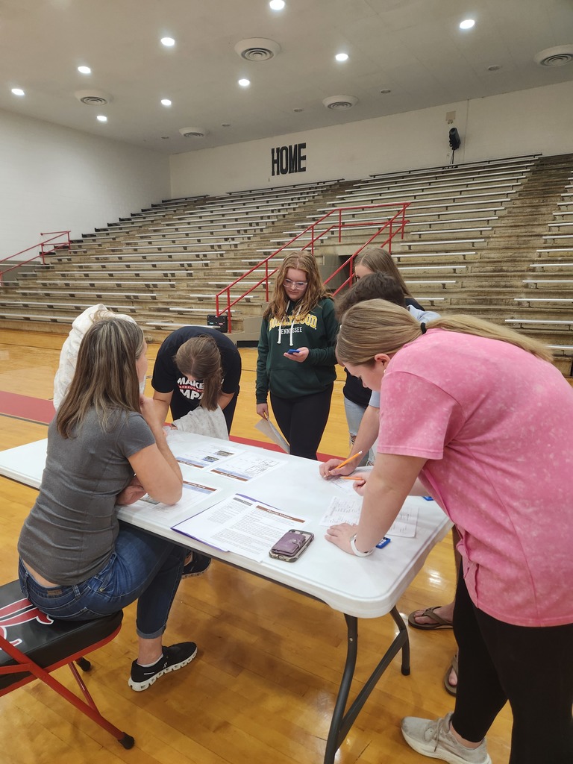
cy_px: 382
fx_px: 508
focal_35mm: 23
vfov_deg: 73.9
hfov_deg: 58.9
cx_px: 286
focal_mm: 5.4
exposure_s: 1/120
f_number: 1.8
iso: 160
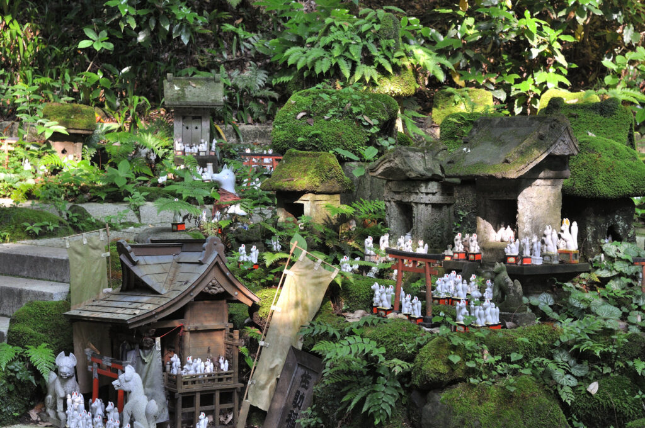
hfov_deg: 27.0
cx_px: 322
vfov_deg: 18.1
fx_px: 1342
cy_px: 214
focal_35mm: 75
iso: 500
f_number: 6.3
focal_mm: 50
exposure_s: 1/80
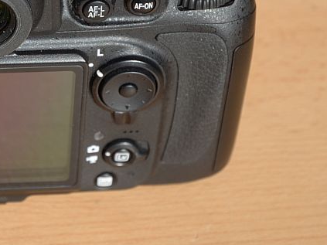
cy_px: 44
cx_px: -4
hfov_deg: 9.9
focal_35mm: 199
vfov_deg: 7.4
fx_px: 1880
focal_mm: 65
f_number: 5.3
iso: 100
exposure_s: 1/400
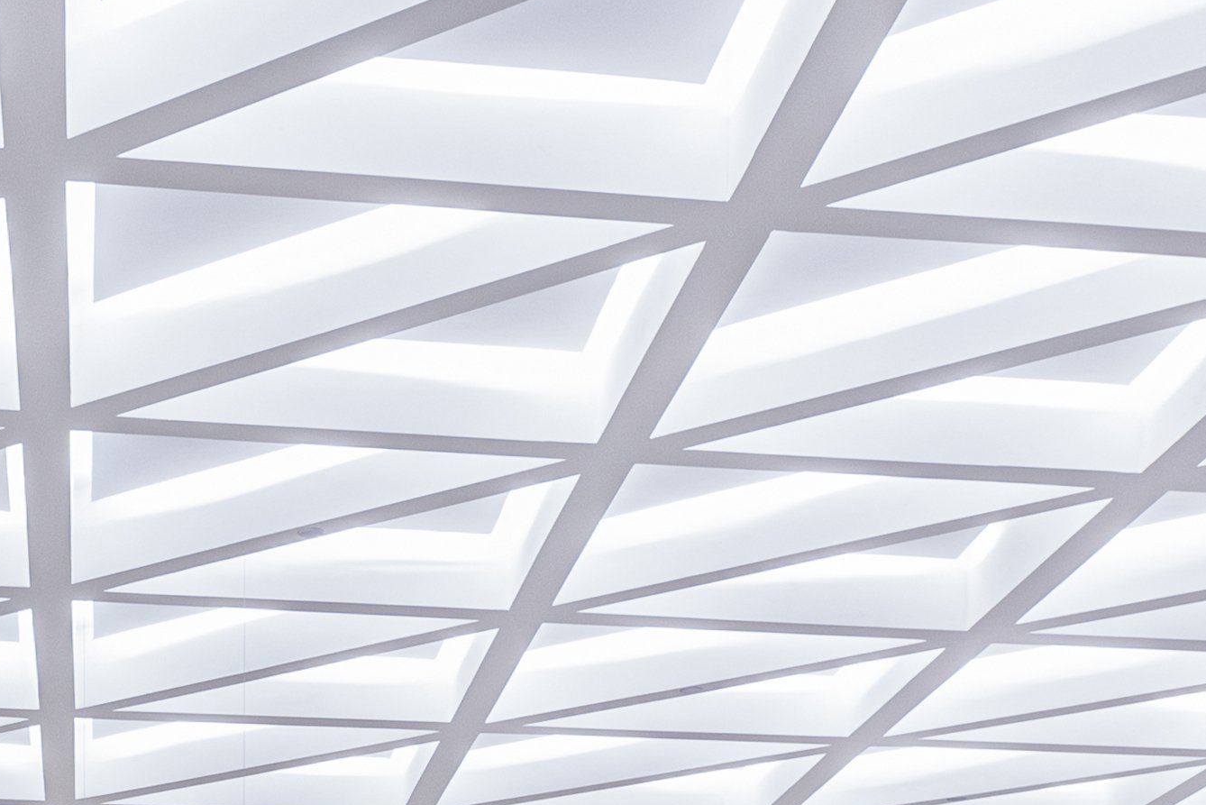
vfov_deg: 13.7
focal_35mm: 88
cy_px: 1485
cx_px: -273
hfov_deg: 21.3
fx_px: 2949
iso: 200
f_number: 8
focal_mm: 16
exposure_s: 1/6
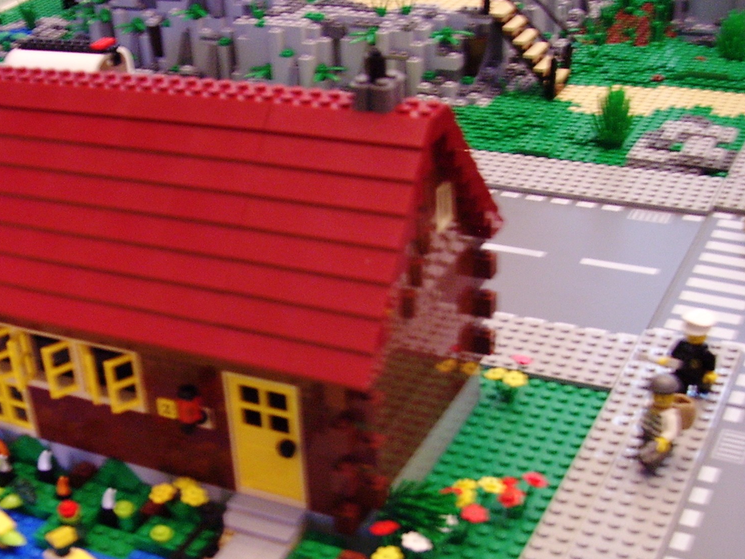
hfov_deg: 33.5
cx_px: 167
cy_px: 406
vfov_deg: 25.8
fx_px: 1205
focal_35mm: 56
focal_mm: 6
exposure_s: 1/8
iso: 160
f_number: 2.7
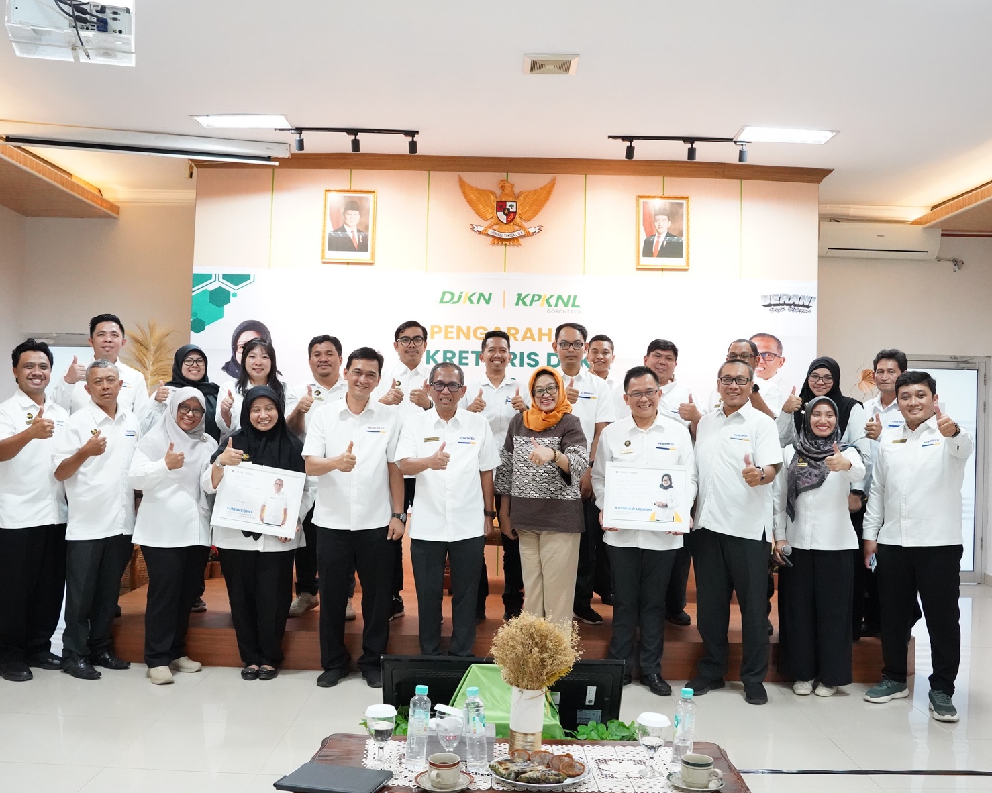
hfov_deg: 55.7
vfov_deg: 45.8
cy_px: 400
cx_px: 486
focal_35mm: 32
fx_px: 939
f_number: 6.3
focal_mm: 28
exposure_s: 1/100
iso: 16000
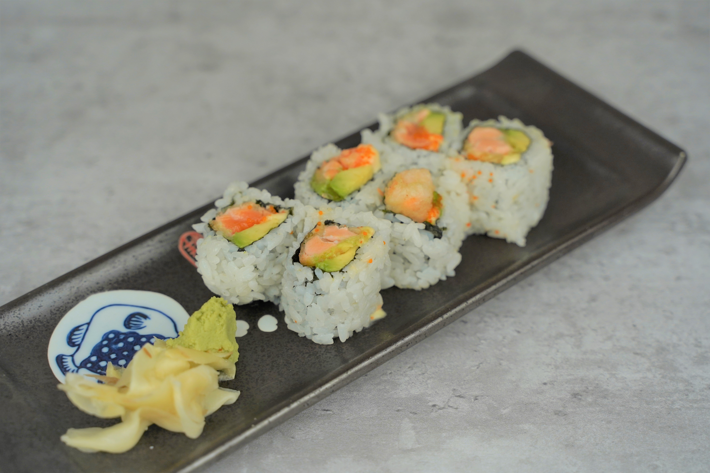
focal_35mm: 62
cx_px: 355
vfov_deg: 21.9
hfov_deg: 32.4
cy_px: 236
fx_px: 1223
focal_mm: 62
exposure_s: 1/1250
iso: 800
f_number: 4
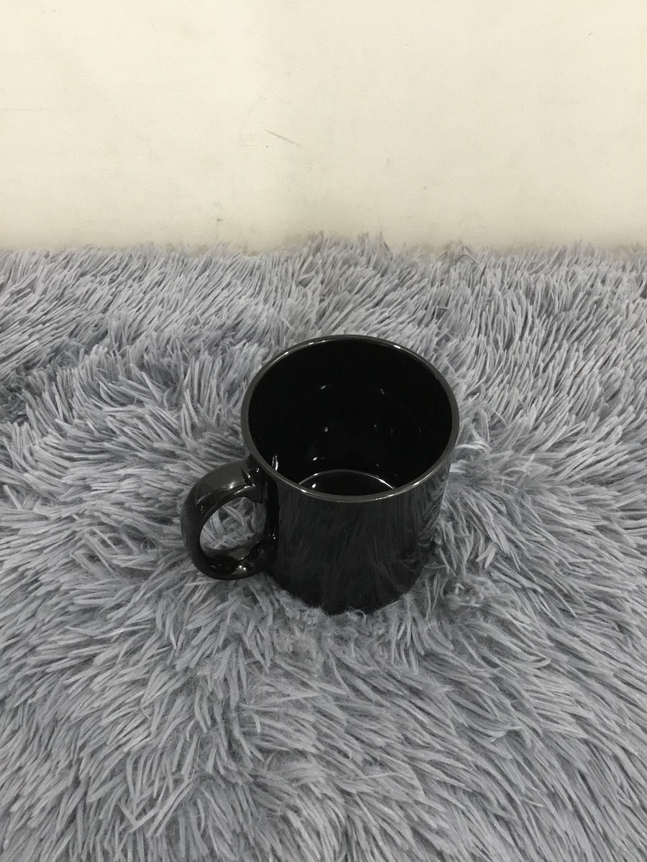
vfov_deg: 58.4
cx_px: 324
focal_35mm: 31
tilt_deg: -52.3
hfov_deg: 45.4
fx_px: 773
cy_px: 431
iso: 200
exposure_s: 1/33
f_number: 2.4
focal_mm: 3.3
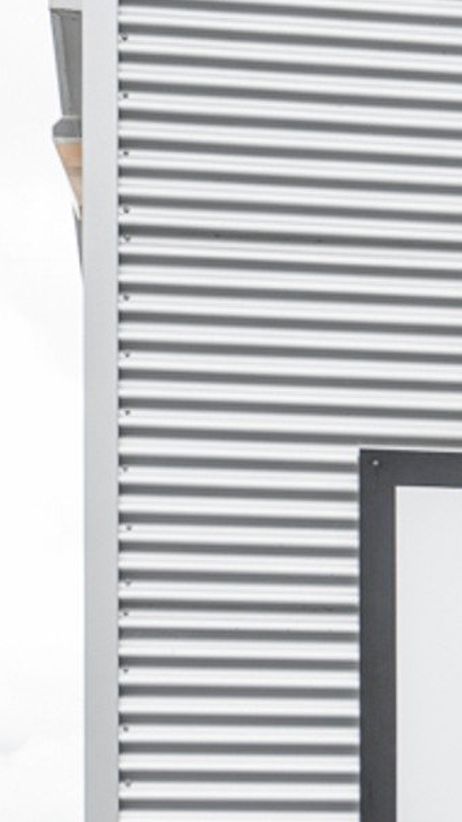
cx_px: 907
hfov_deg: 8.2
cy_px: 988
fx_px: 3092
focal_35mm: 142
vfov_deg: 14.6
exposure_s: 1/160
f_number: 4.5
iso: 160
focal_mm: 35
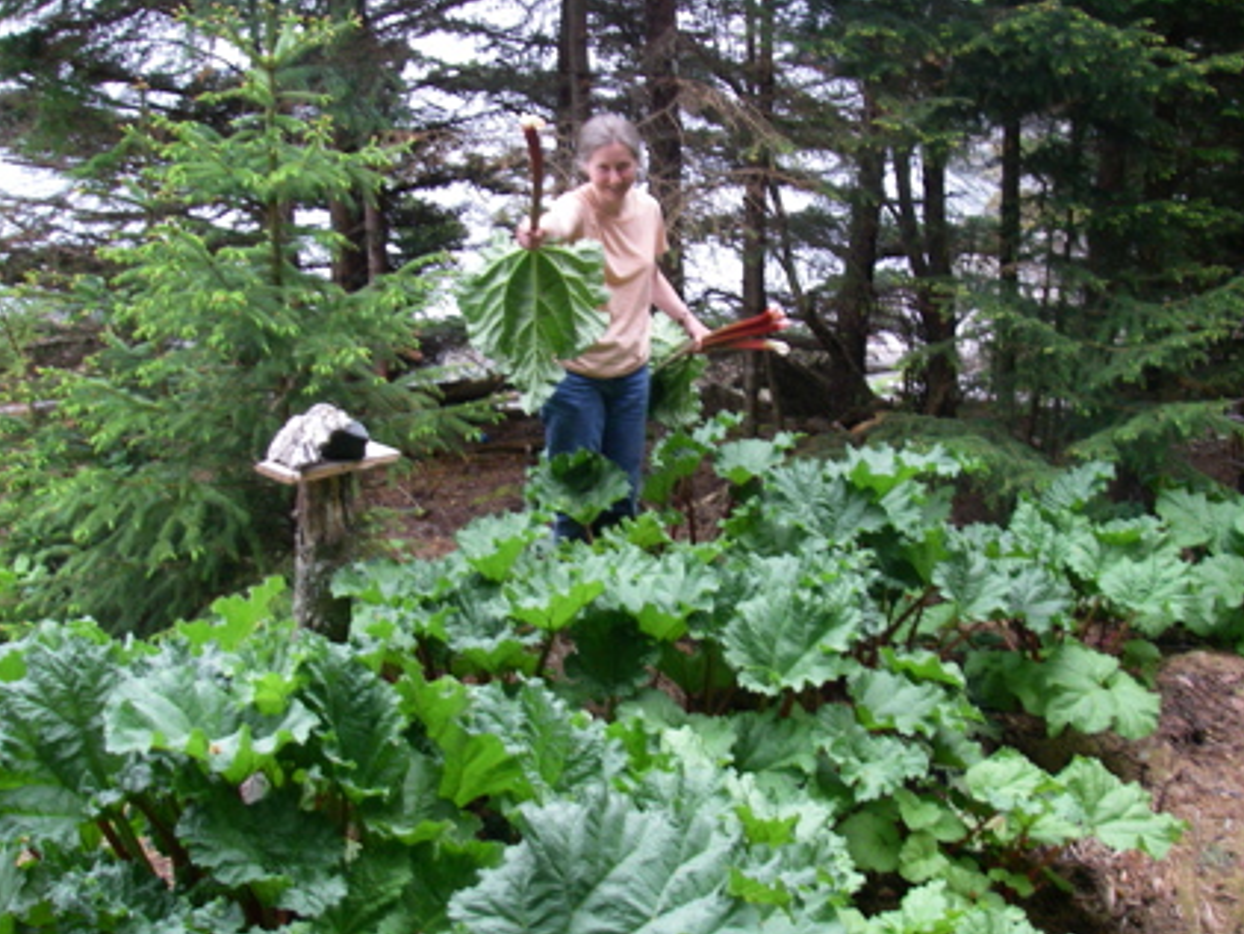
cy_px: 538
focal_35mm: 45
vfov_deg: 32.2
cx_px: 616
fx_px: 1618
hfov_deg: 42.1
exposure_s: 1/50
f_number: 3.3
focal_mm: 6.3
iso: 160
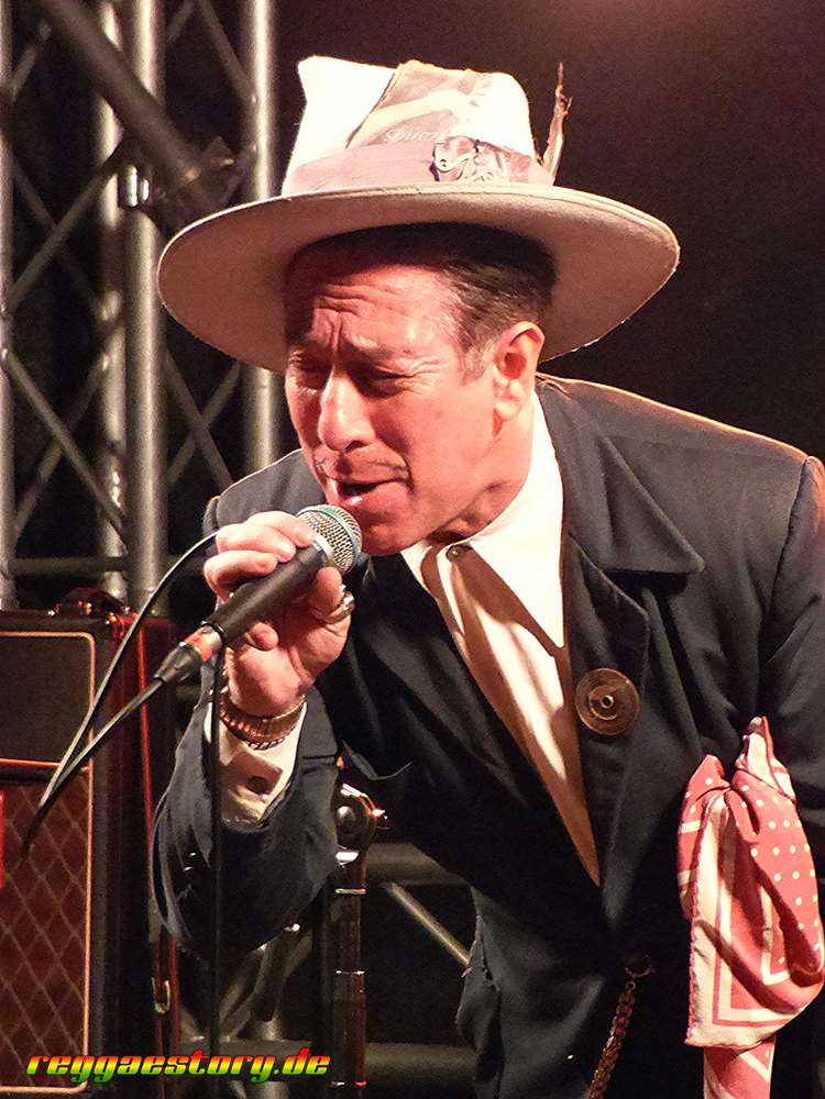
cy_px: 550
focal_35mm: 152
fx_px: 4830
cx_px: 412
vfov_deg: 13.0
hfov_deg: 9.8
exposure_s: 1/125
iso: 1600
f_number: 2.8
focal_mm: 27.4
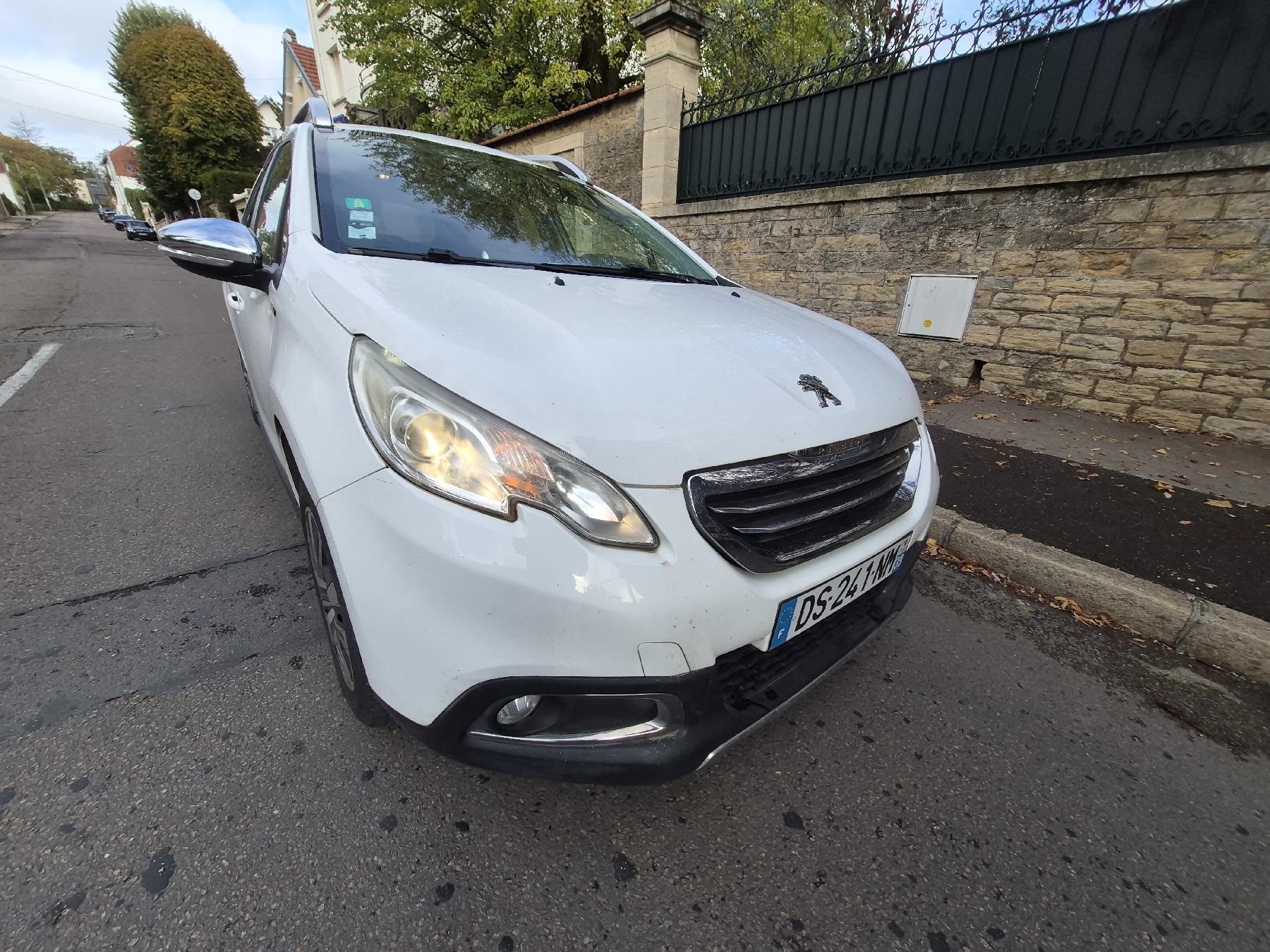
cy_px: 476
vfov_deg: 89.9
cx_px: 635
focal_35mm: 13
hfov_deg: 106.2
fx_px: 477
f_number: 2.2
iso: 40
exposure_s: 1/769
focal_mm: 1.74
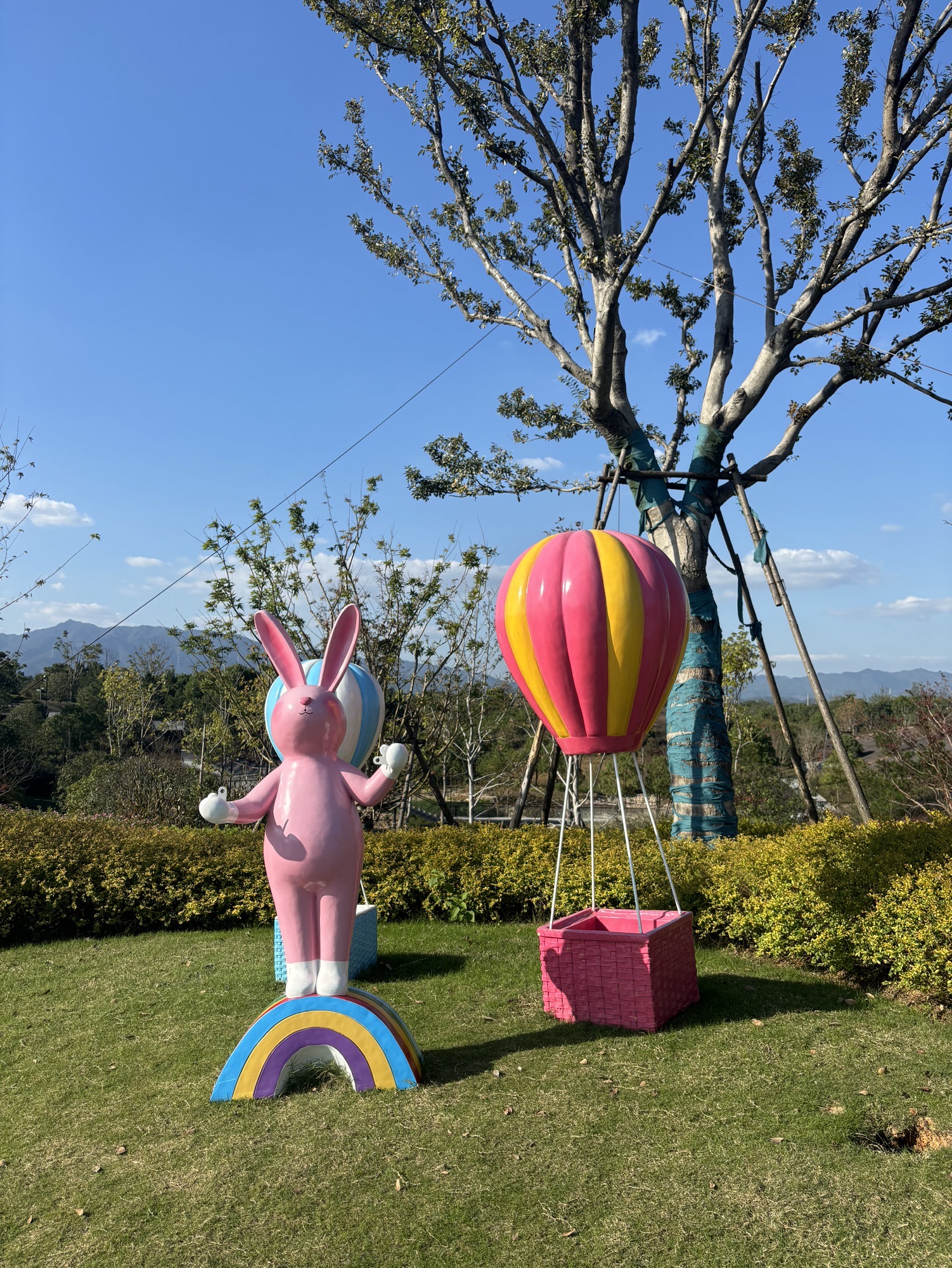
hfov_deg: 53.1
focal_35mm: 26
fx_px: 953
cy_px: 634
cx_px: 476
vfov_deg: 67.3
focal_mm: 5.96
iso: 50
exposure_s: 1/2342
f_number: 1.6
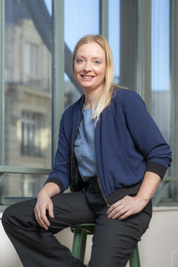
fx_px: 630
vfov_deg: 23.9
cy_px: 134
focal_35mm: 85
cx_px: 89
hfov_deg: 16.1
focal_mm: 85
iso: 100
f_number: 4
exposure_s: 1/125
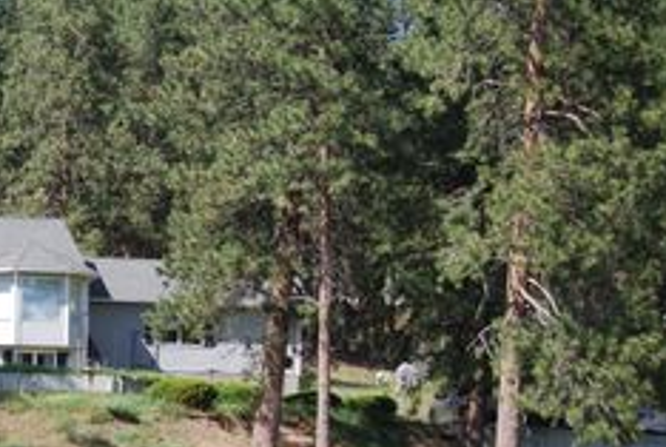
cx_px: -40
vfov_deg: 7.8
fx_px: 3263
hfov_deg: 11.5
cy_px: 337
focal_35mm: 176
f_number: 7.1
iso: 100
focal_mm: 55
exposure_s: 1/200
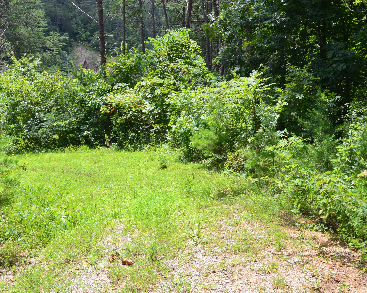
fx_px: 521
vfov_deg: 31.4
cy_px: 145
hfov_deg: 38.7
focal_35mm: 48
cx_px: 155
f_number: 9
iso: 400
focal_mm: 28
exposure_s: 1/160
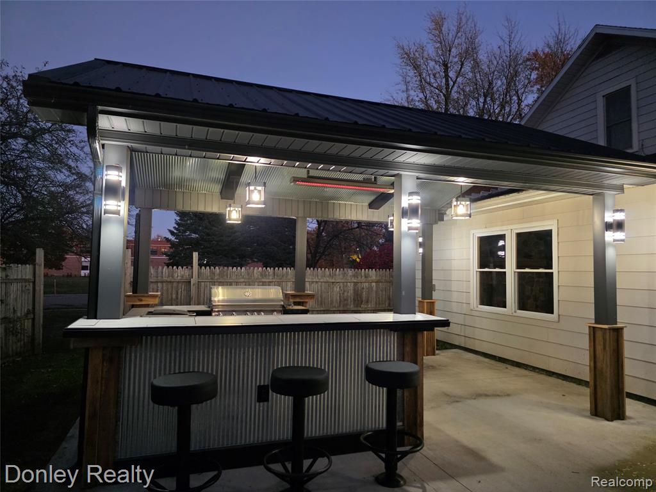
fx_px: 436
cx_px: 328
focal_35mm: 23
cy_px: 246
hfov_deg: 73.9
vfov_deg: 58.9
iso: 2000
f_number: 1.7
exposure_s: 1/120
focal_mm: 6.3
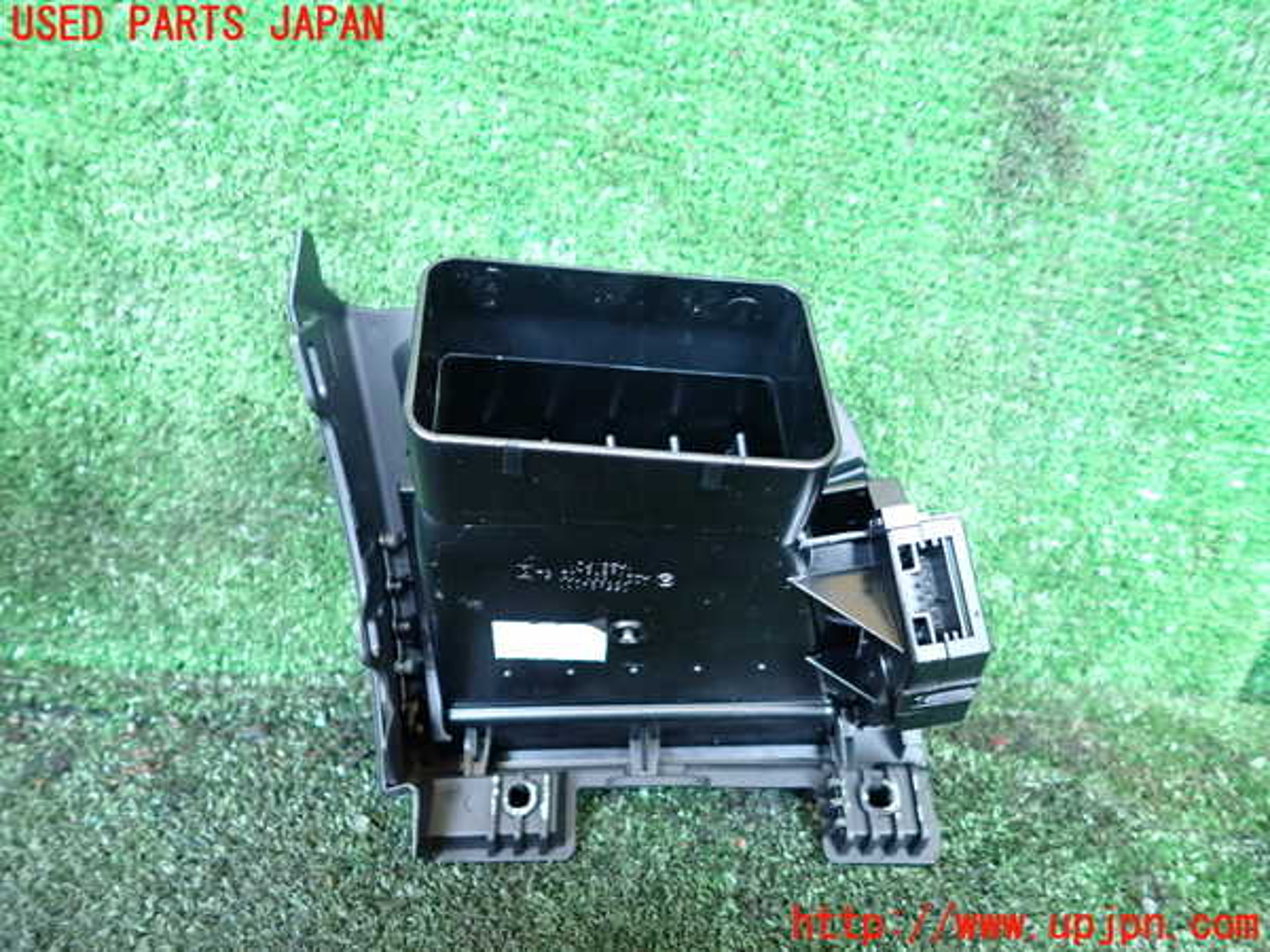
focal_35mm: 25
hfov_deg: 69.4
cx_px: 635
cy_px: 476
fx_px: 917
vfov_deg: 54.9
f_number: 2
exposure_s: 1/30
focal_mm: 4.5
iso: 320
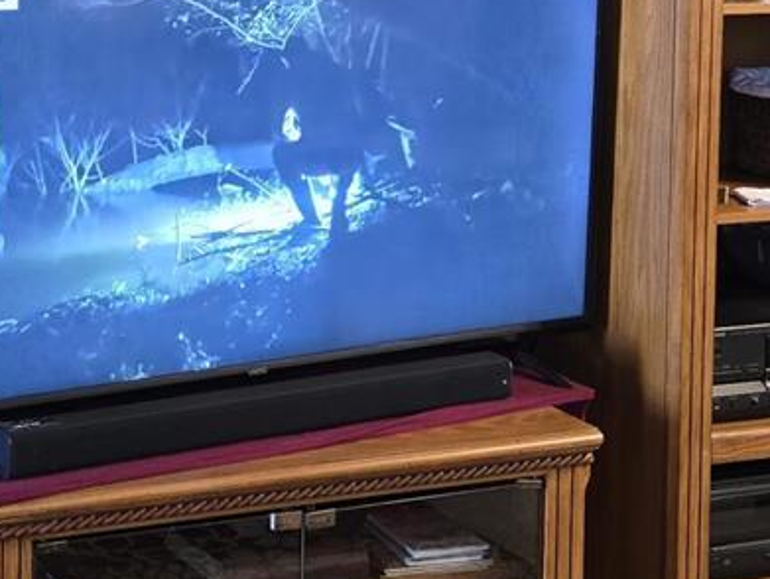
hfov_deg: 20.6
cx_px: 144
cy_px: 22
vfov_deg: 15.5
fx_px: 2093
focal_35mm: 94
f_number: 1.8
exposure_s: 1/20
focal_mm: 5.4
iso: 160
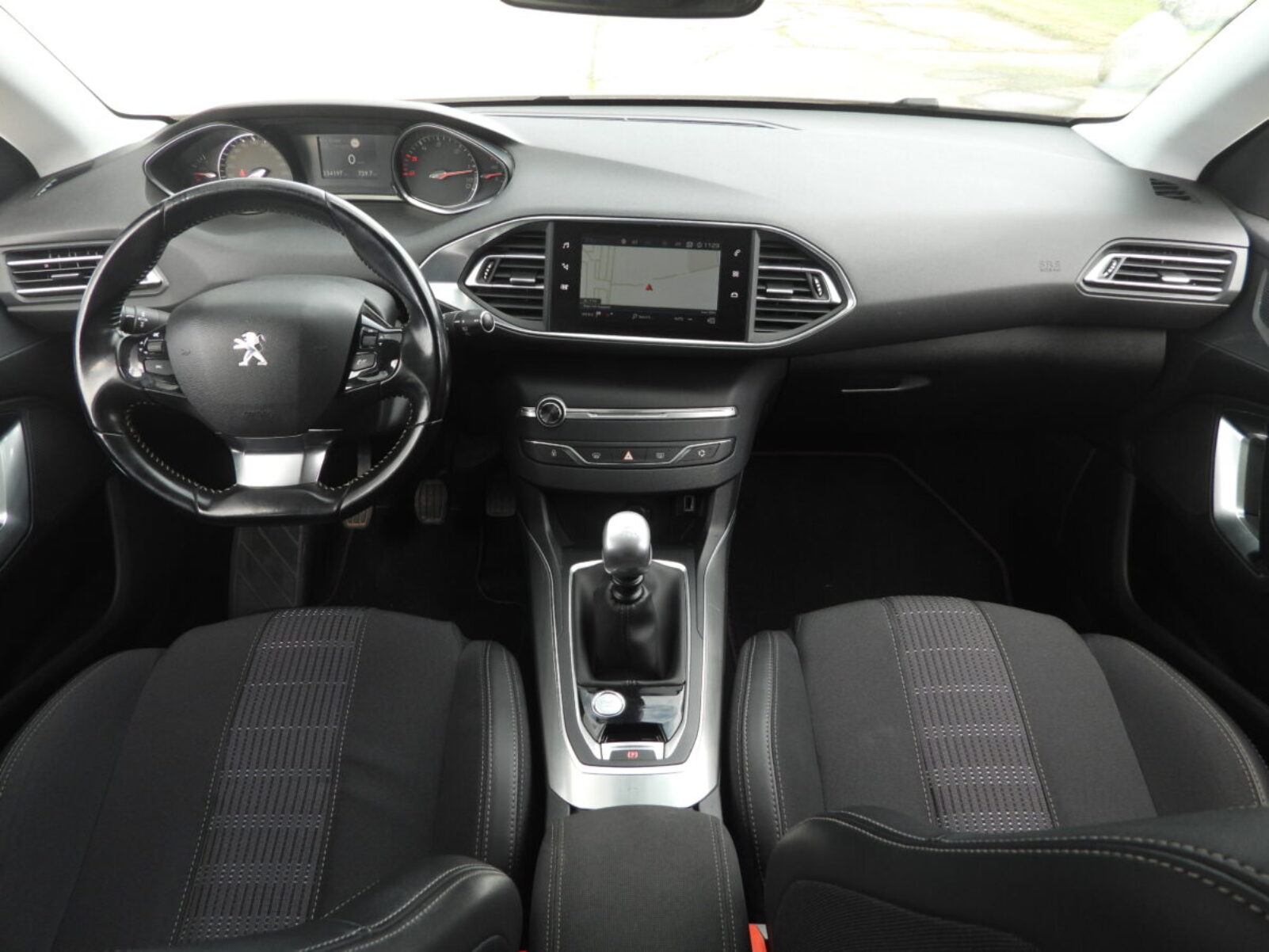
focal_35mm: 24
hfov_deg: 71.6
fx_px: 880
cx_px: 634
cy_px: 476
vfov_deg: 56.8
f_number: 2.8
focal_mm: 4.3
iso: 100
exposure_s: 1/40
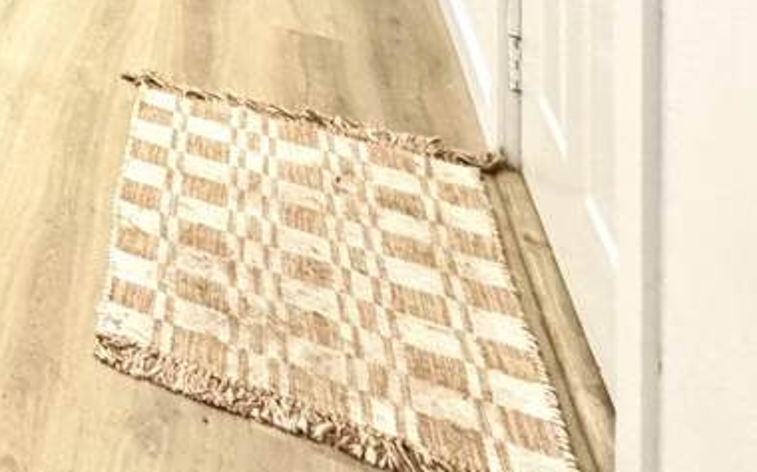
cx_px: -496
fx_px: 1031
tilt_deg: -4.6
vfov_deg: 20.7
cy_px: -295
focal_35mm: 50
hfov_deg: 24.9
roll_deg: +0.4
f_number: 2.2
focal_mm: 2.22
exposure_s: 1/60
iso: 640
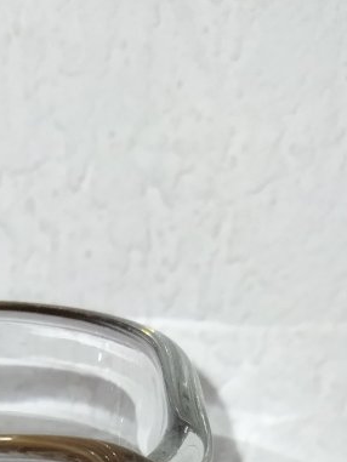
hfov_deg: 16.8
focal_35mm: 85
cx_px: -49
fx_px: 1135
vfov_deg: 20.1
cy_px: 678
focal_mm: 4.71
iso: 388
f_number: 1.79
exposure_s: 1/33
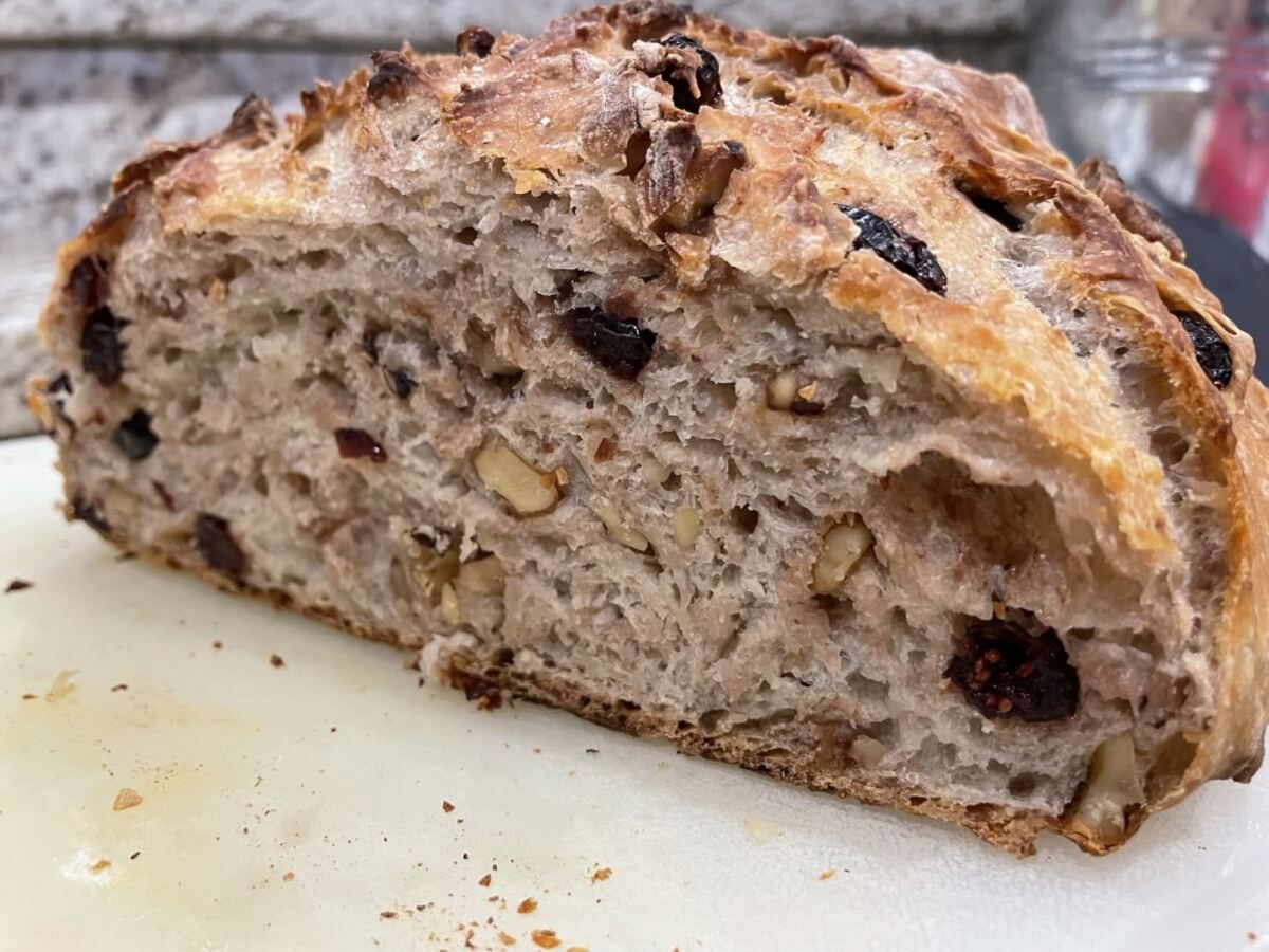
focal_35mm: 26
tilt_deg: -19.6
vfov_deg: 53.1
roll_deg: +0.1
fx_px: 953
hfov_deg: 67.3
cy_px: 476
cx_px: 634
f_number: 1.6
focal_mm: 4.2
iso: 320
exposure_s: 1/60
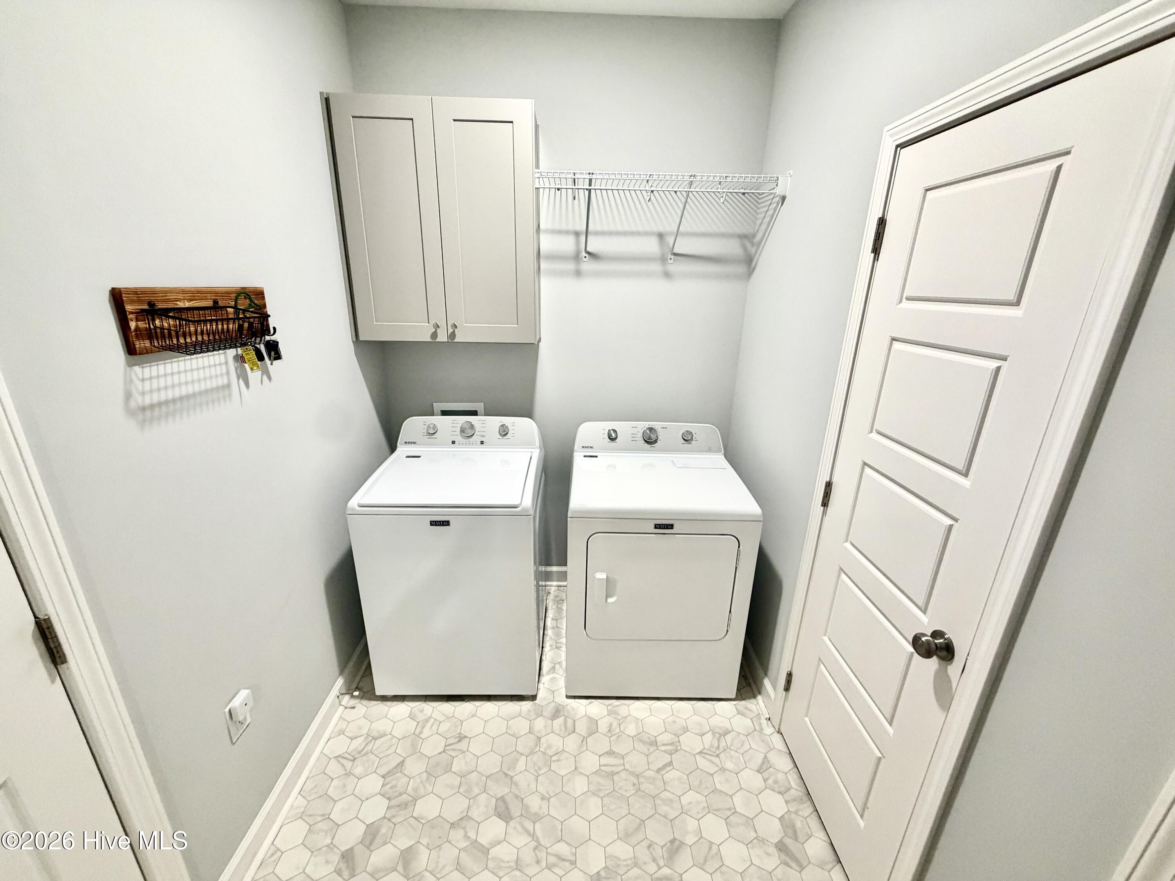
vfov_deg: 85.7
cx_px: 588
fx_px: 475
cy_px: 440
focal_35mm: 14
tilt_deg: -18.8
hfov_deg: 102.1
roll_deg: -0.8
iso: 250
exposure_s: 1/60
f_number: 2.2
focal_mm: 2.22
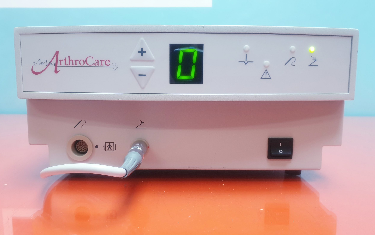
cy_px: 107
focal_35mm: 28
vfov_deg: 44.5
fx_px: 286
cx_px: 187
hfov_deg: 66.5
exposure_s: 1/50
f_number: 2.4
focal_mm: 4.3
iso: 200
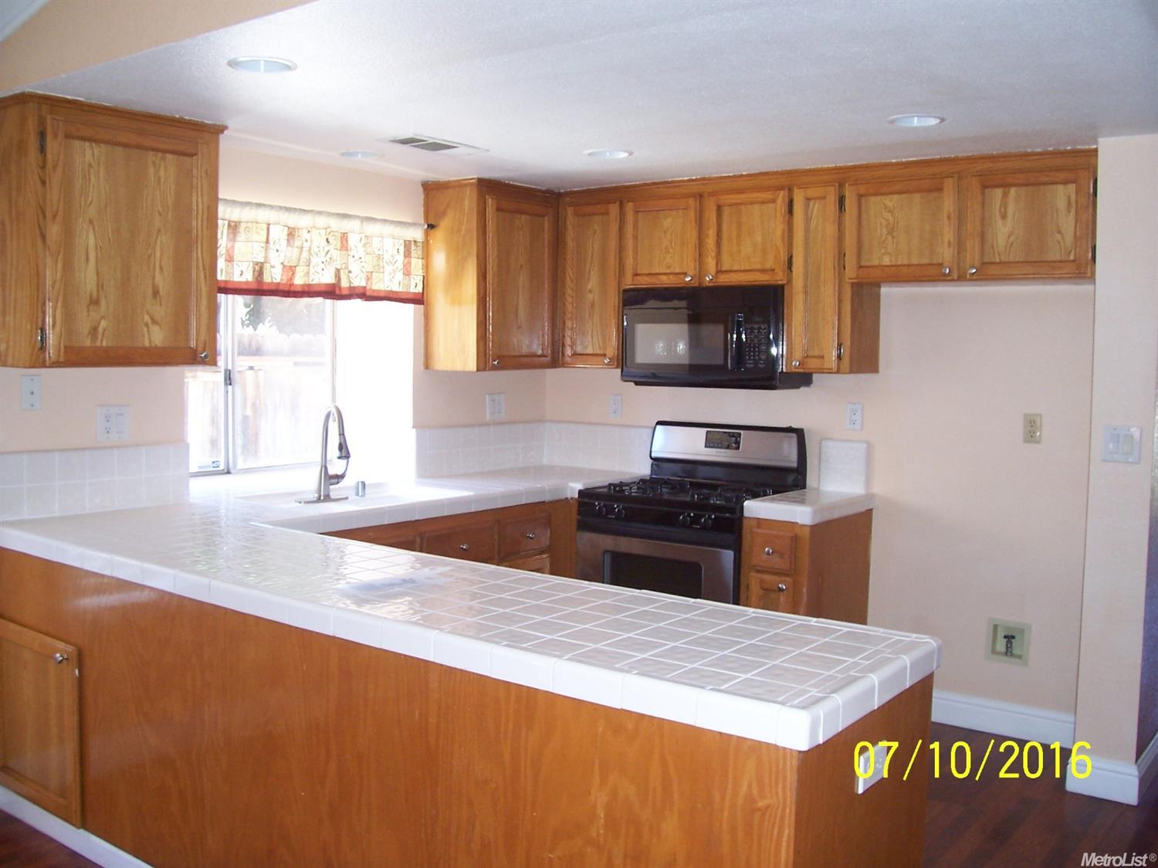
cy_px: 434
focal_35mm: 34
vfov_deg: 41.8
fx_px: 1137
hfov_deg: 54.0
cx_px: 579
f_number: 2.7
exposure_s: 1/60
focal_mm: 5.6
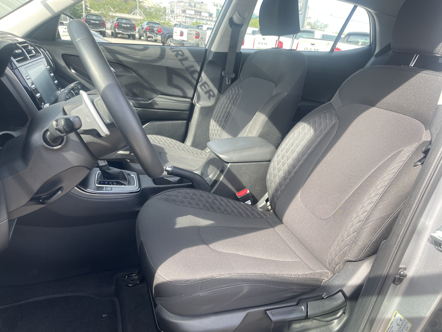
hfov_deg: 69.4
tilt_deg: -20.1
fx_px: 319
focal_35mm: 25
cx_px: 221
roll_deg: -7.3
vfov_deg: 54.9
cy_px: 166
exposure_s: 1/185
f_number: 1.6
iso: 32
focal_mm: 5.1
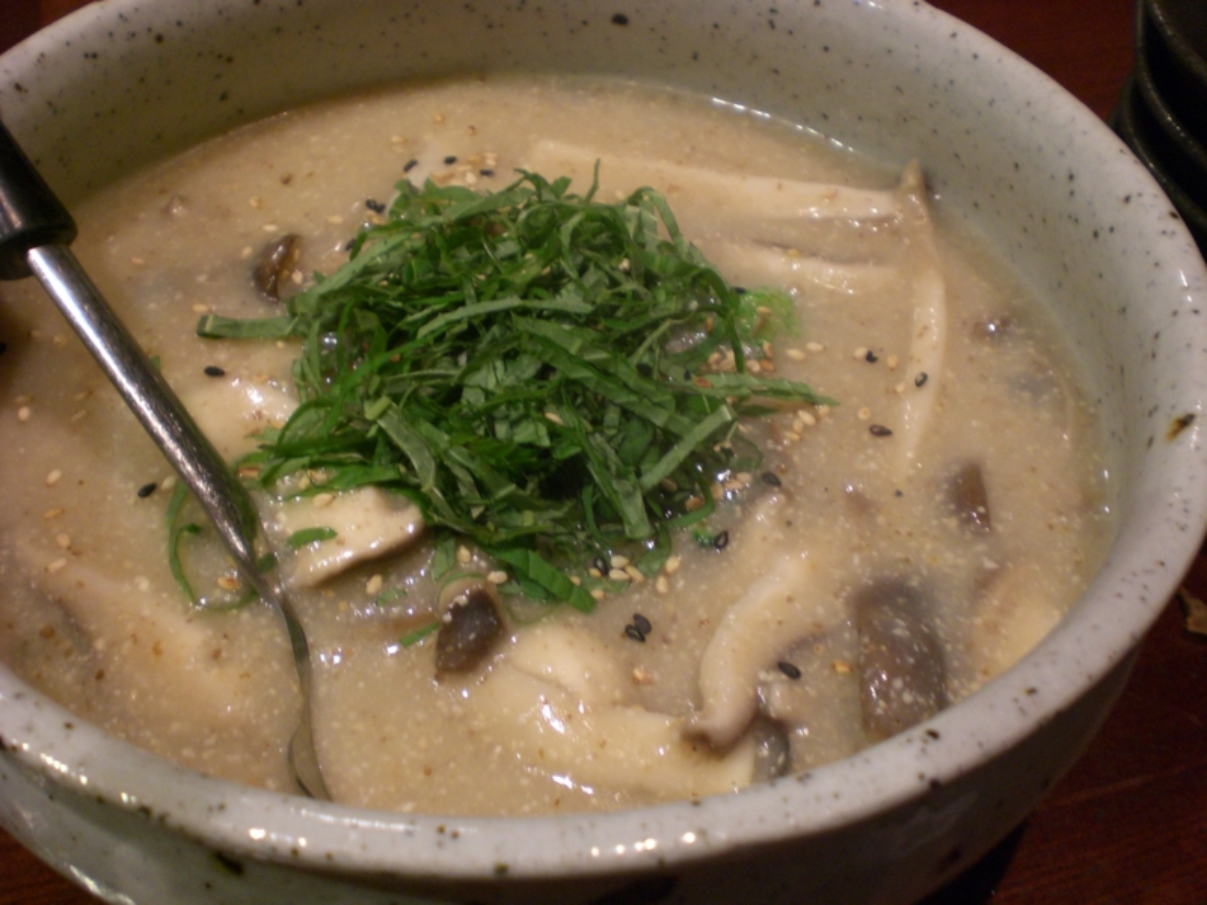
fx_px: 1325
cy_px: 452
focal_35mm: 38
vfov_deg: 37.7
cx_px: 604
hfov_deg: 49.0
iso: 200
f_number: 3.1
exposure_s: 1/13
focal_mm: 6.3
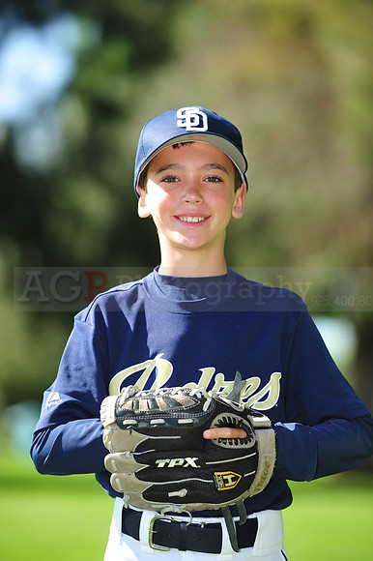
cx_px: 186
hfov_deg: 6.9
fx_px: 3112
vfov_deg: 10.3
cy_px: 280
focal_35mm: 200
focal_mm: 200
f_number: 4.5
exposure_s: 1/500
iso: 200
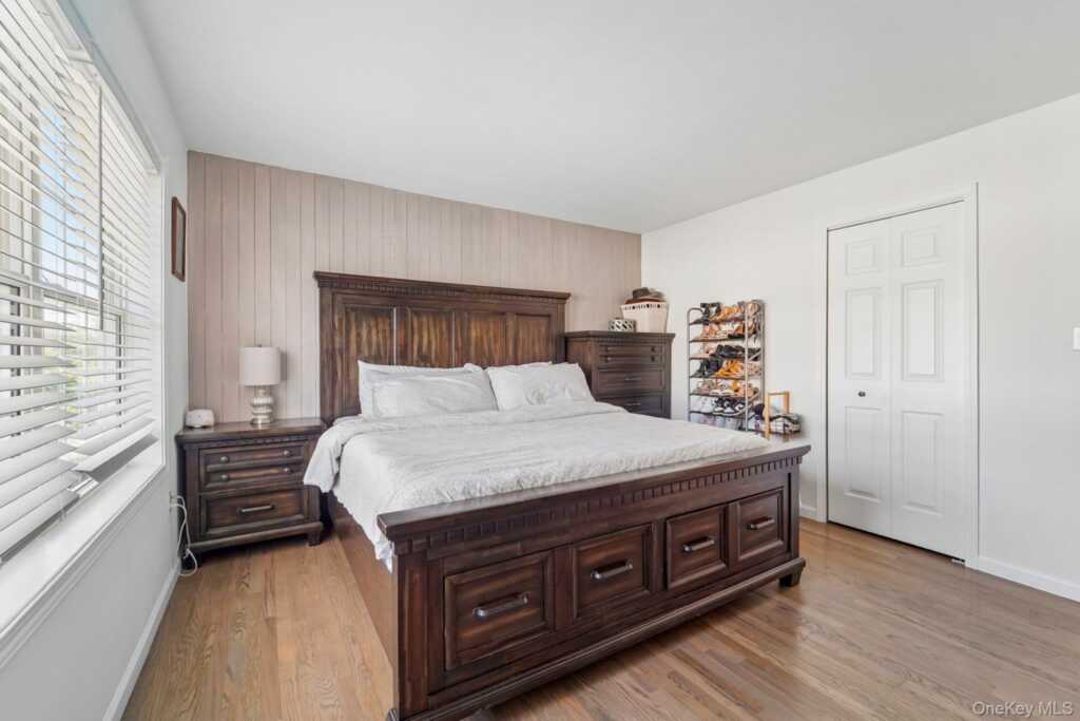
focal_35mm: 14
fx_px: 420
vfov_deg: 81.2
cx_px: 540
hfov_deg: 104.2
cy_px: 360
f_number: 8
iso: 400
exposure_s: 1/25
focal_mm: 14
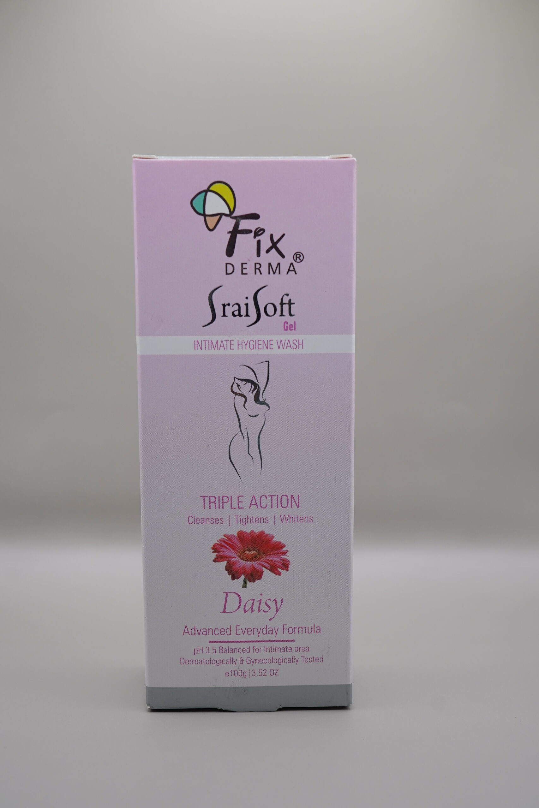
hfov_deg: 36.9
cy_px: 404
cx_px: 270
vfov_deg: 53.1
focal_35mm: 36
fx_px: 808
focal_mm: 24
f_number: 6.3
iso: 250
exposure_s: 1/100
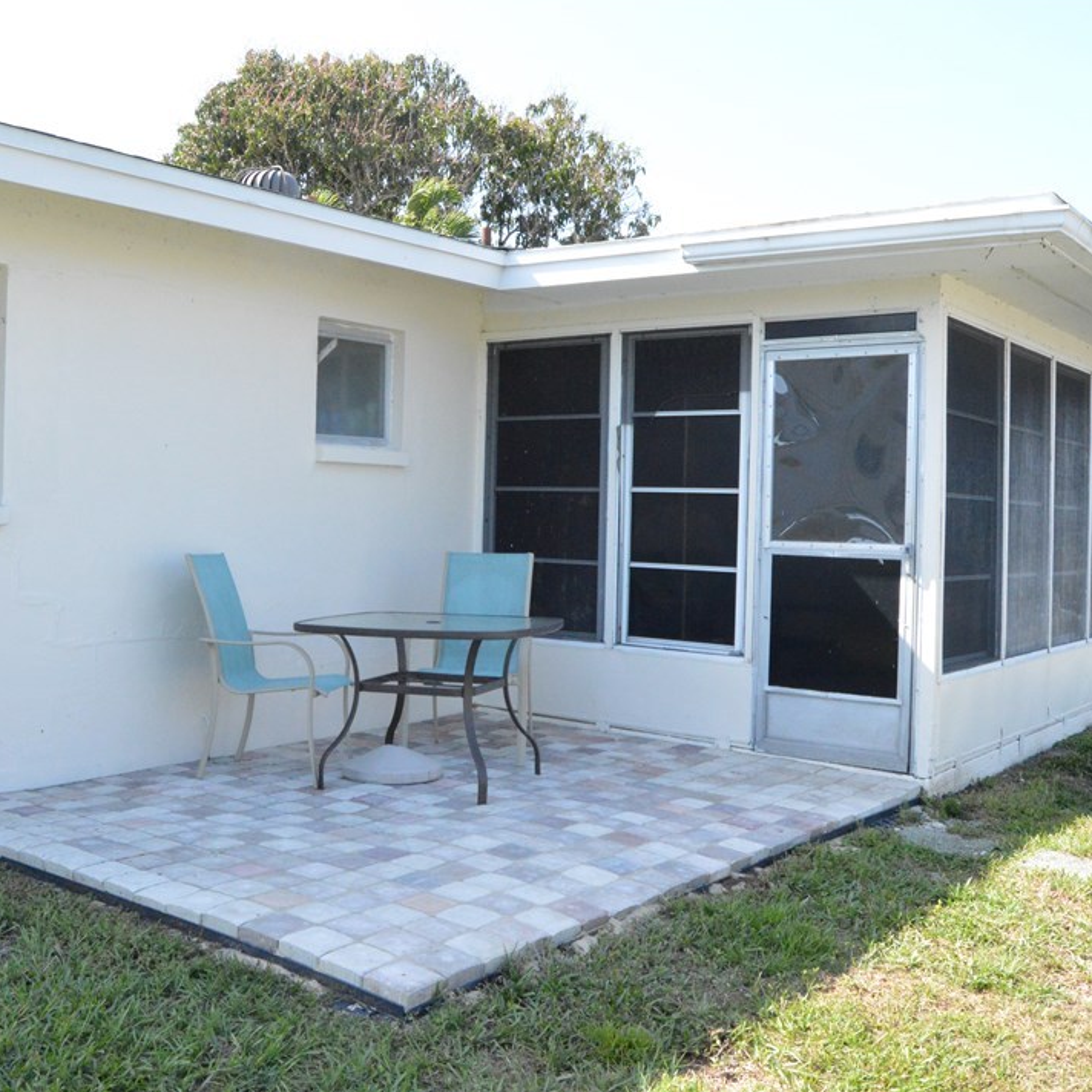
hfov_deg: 47.0
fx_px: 1249
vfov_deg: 47.2
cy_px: 540
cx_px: 438
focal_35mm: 35
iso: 3200
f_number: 13
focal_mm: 18
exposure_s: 1/640
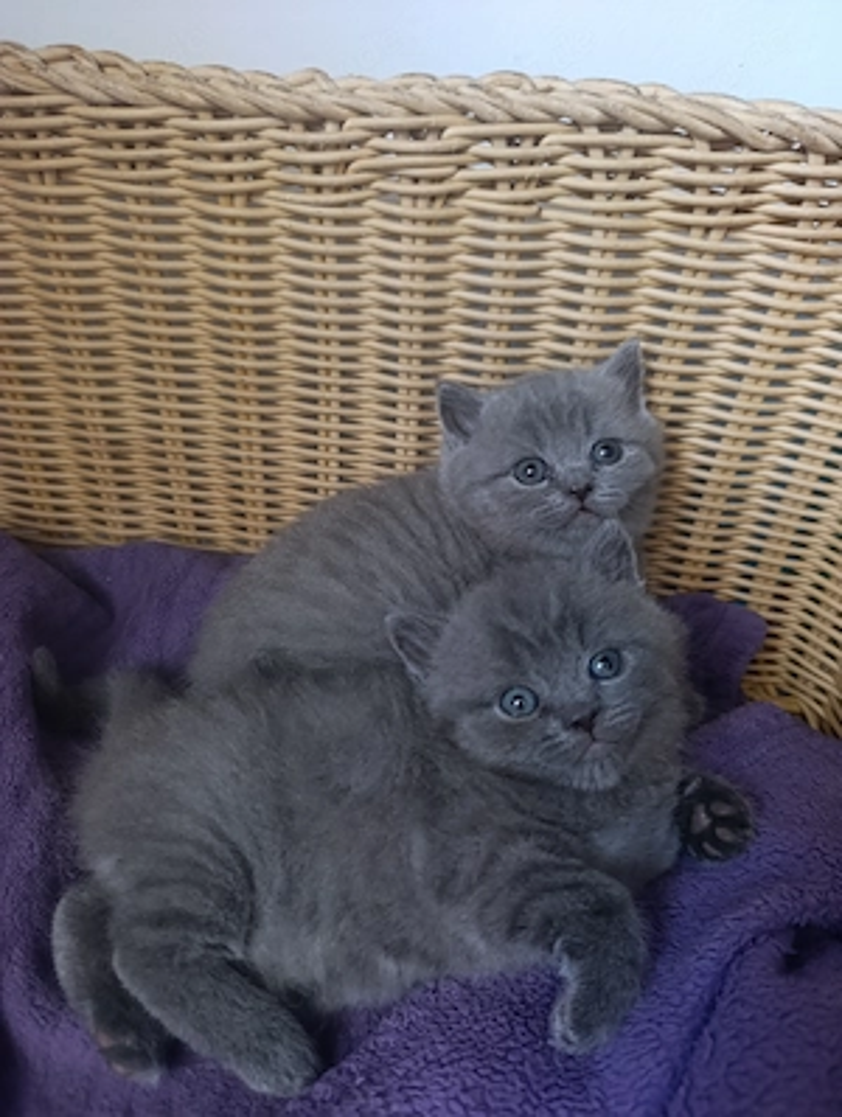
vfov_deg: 73.8
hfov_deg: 59.0
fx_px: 744
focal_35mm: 23
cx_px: 421
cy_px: 558
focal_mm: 6.14
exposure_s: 1/25
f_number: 1.6
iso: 1250
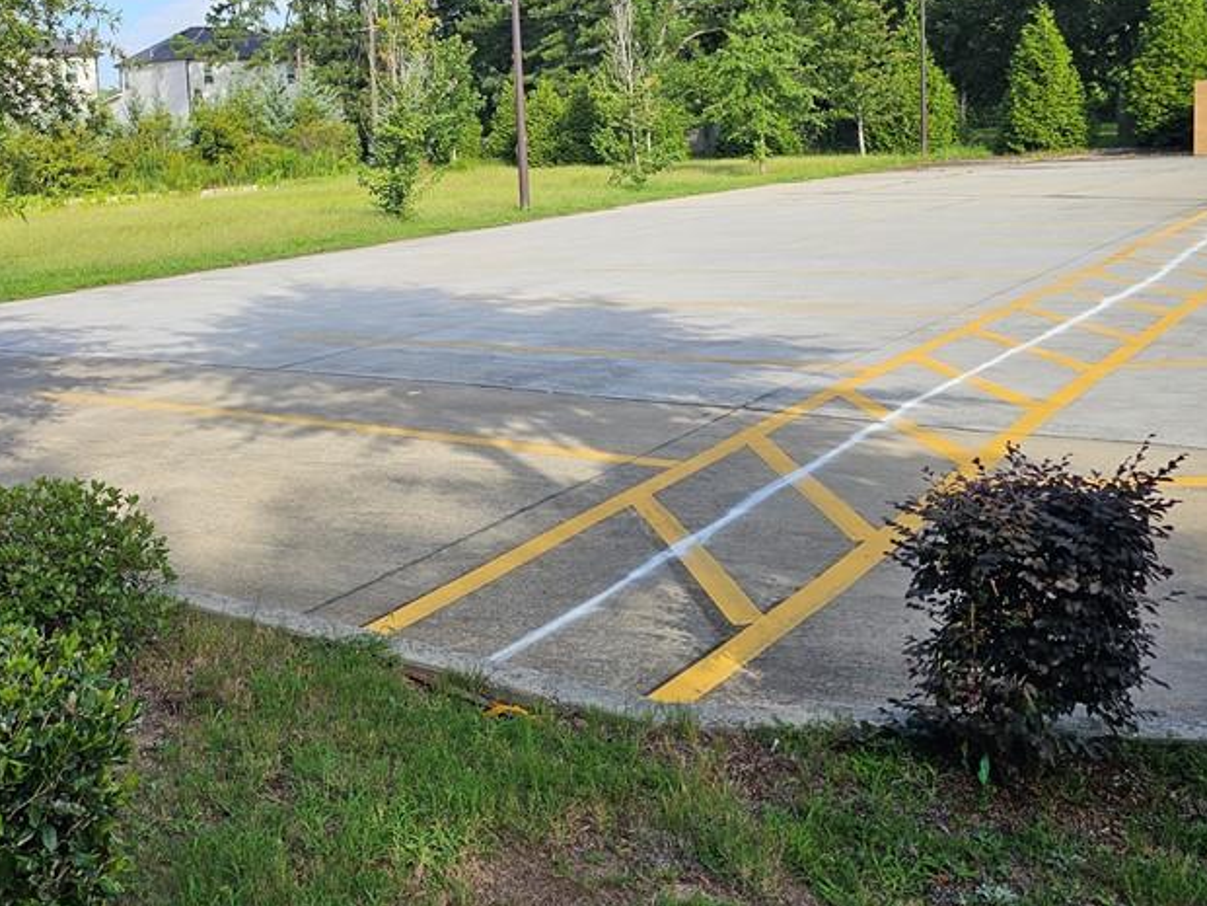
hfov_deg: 48.3
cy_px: 253
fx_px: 1325
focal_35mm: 38
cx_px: 419
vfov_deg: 37.0
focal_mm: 6.3
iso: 10
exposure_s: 1/465
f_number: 1.7
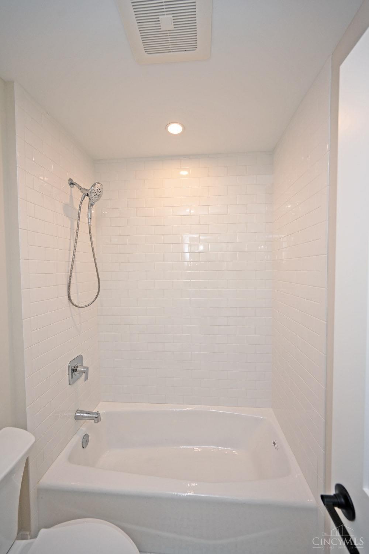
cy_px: 277
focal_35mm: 14
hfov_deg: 81.2
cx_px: 184
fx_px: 215
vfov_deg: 104.3
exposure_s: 1/60
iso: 200
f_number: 4.5
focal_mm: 14
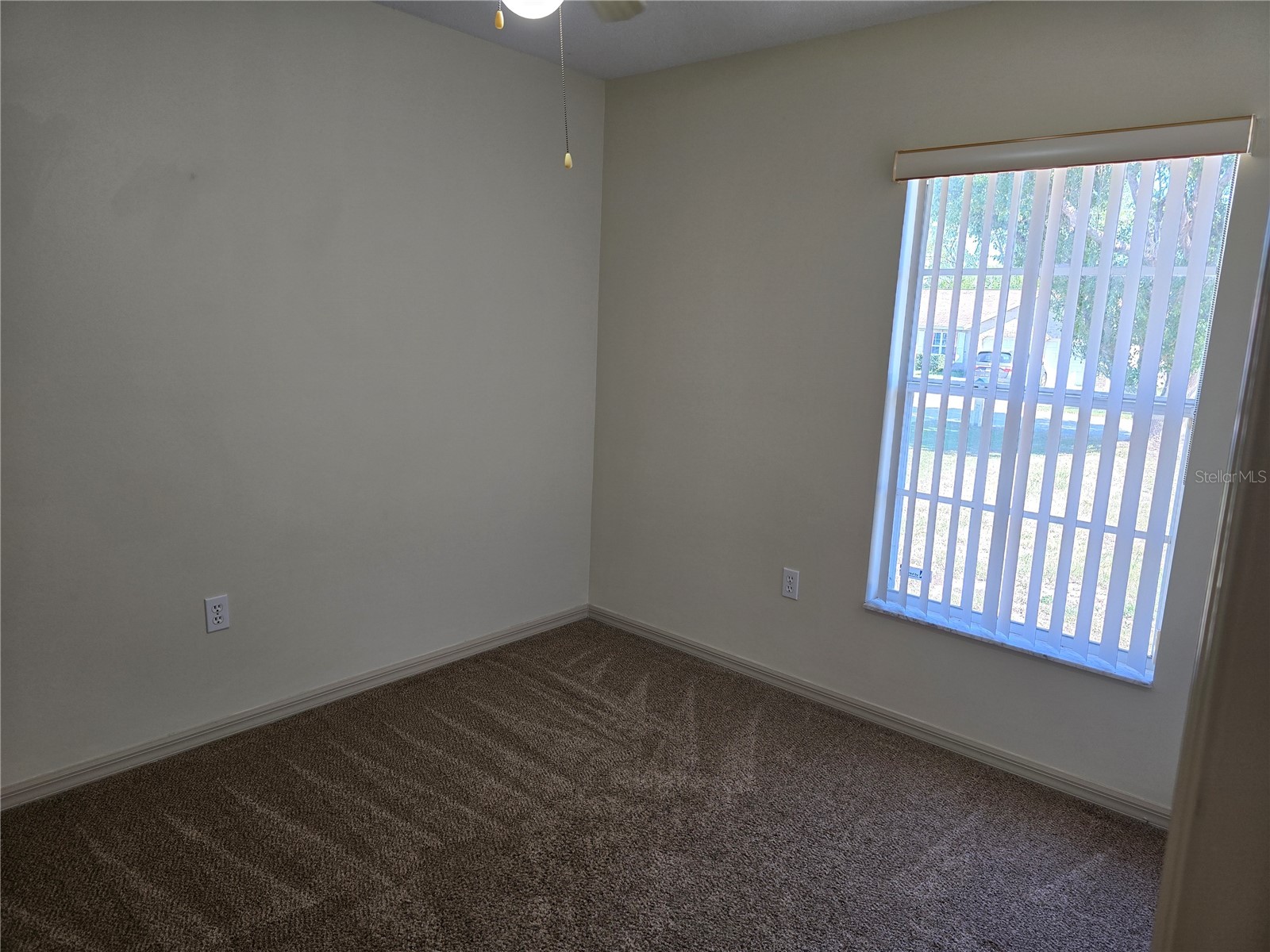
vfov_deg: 58.9
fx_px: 844
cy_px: 476
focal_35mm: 23
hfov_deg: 73.9
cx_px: 635
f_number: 1.7
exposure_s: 1/120
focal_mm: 6.3
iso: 80
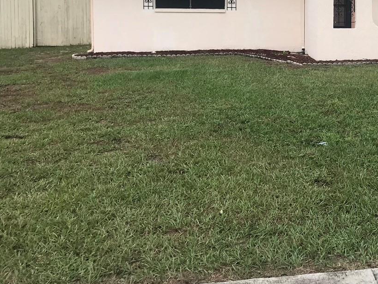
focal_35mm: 55
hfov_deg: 32.4
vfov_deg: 25.9
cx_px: 370
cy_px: 46
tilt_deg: -3.7
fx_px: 601
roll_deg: -0.1
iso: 20
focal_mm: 3.99
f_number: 1.8
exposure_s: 1/977
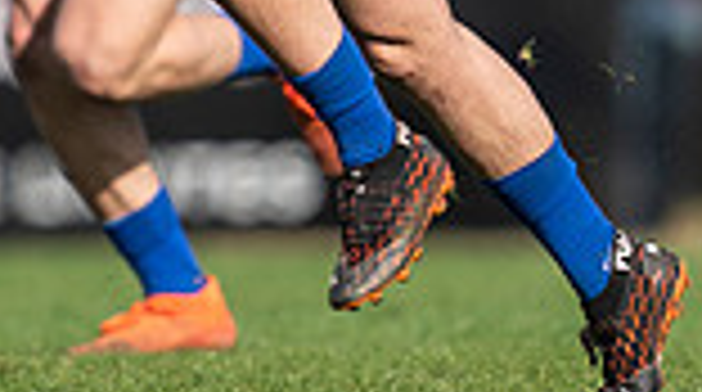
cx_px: -13
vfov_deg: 0.4
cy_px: -507
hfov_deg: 0.8
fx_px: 50583
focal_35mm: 2723
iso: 100
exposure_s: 1/1250
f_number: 2.8
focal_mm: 400
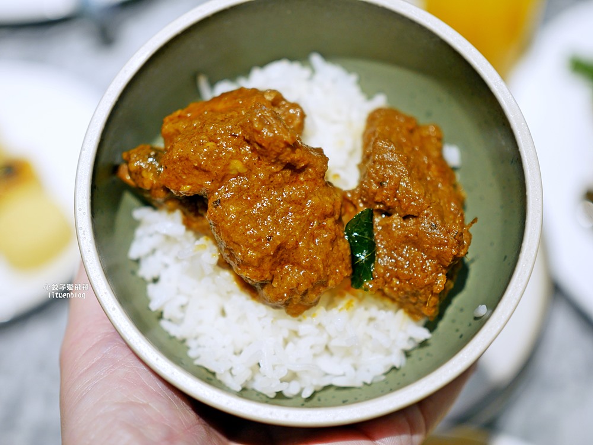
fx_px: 857
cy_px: 222
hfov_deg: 38.2
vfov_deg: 29.1
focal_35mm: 50
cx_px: 296
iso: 200
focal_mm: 25
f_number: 1.8
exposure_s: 1/125
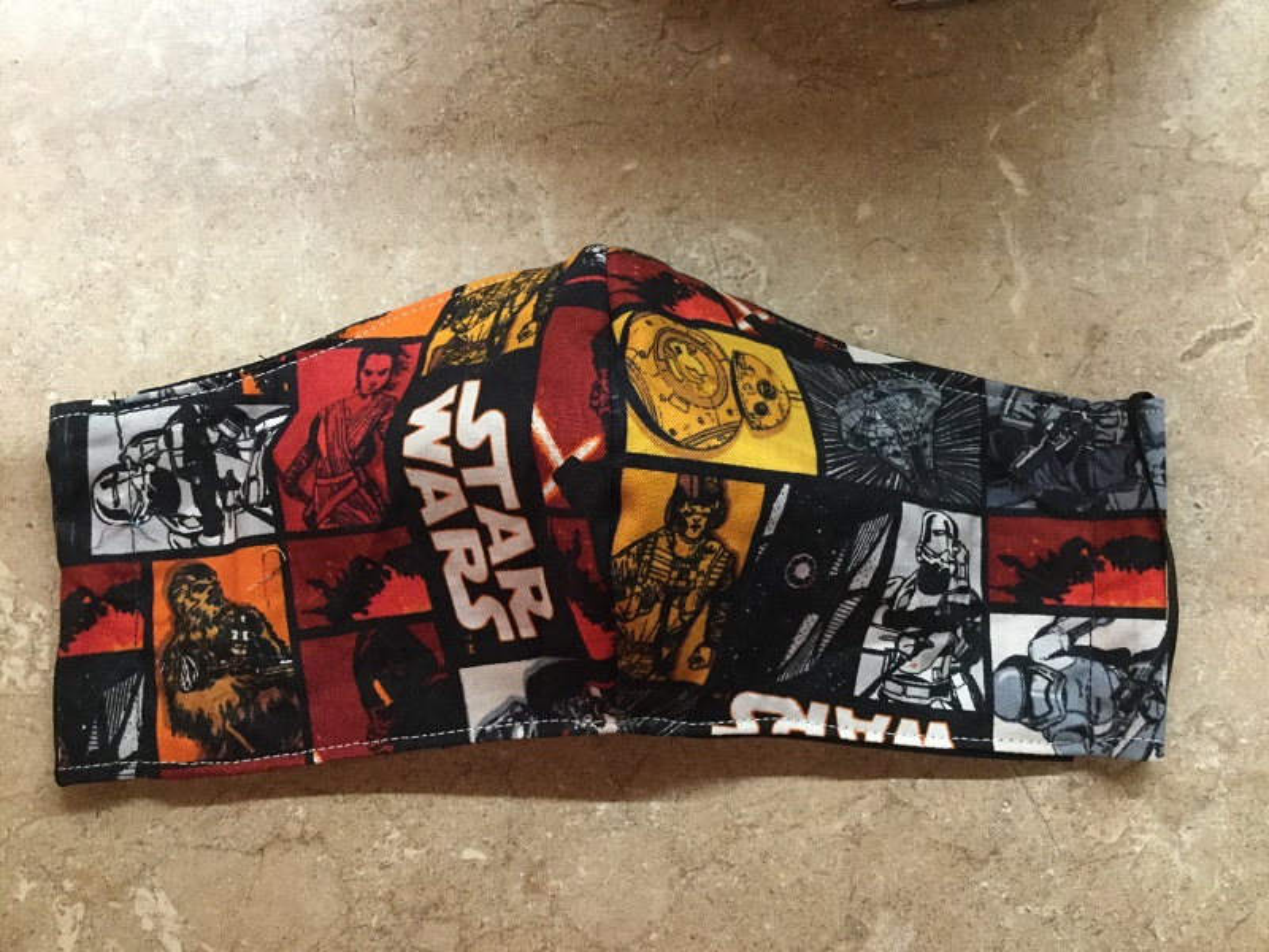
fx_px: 1136
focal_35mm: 31
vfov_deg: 45.4
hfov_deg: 58.4
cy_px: 476
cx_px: 634
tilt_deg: -84.8
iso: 160
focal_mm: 3.3
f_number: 2.4
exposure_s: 1/30
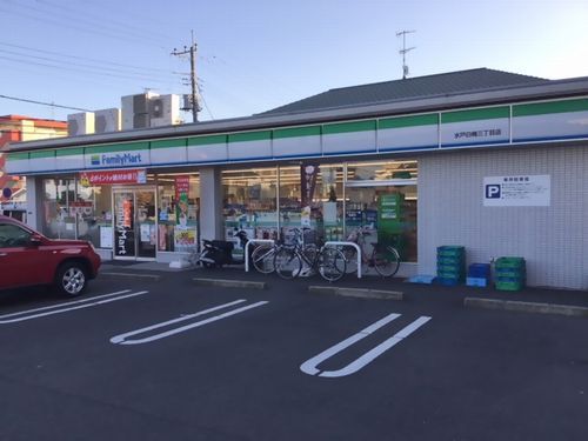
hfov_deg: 58.4
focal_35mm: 31
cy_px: 220
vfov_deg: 45.4
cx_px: 294
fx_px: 527
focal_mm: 3.3
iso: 25
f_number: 2.4
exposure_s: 1/386
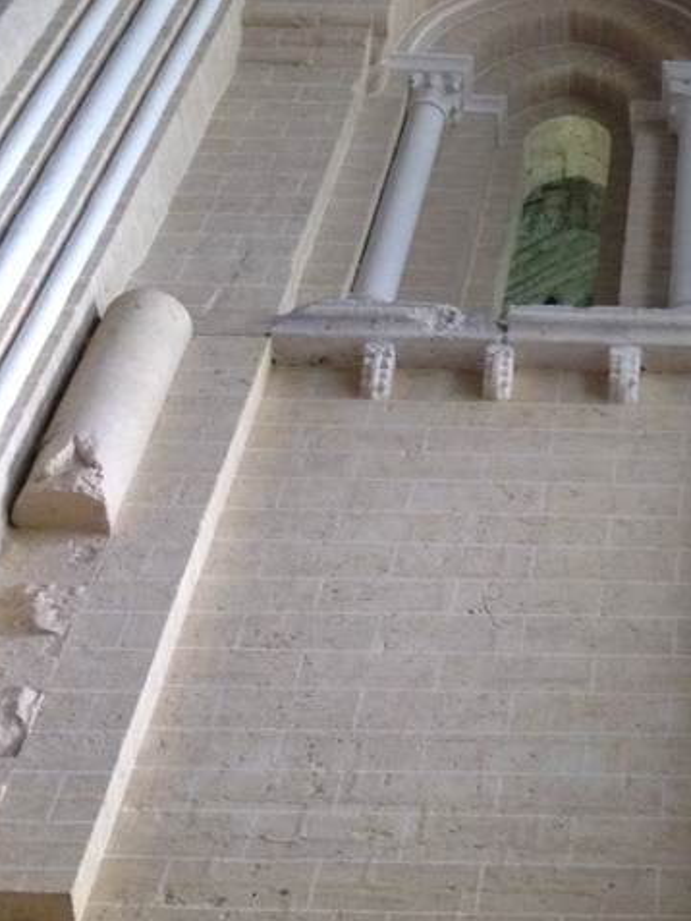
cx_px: 759
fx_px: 2341
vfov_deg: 21.4
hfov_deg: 16.3
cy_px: -17
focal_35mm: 88
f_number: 2.4
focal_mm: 4.28
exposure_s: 1/20
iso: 250
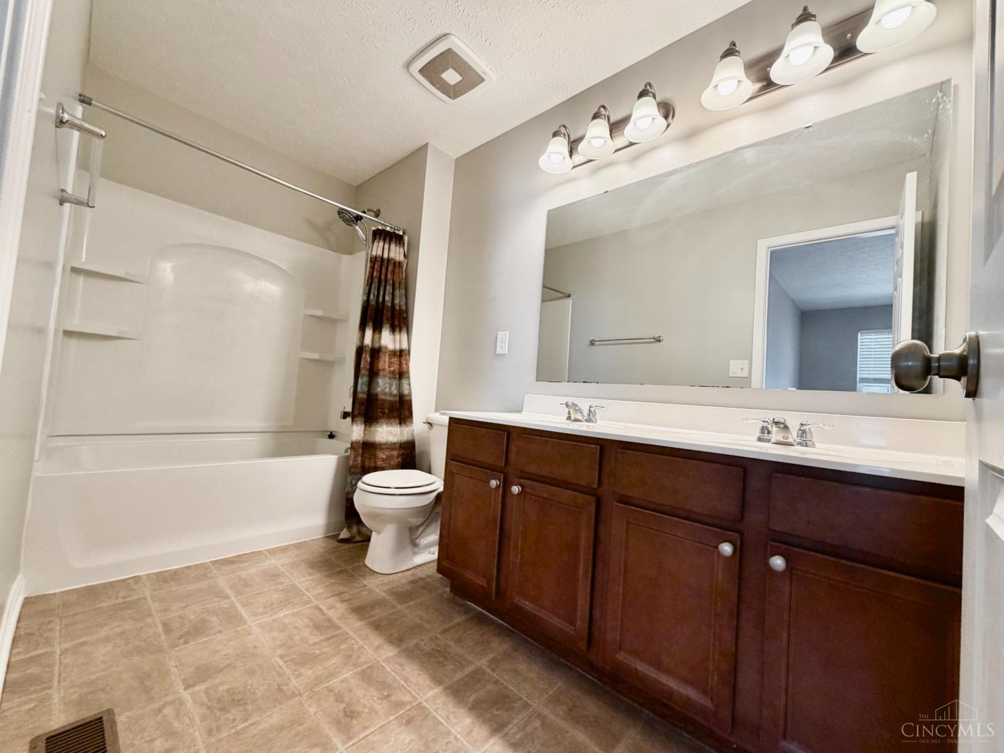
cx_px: 502
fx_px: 406
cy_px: 376
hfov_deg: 102.1
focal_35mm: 14
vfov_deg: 85.7
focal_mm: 2.22
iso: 200
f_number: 2.2
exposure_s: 1/60
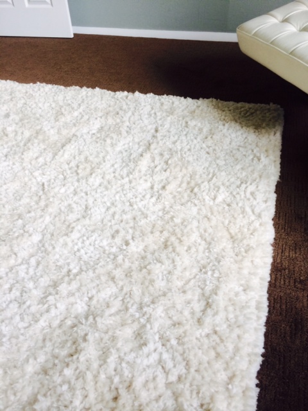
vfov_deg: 60.0
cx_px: 154
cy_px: 206
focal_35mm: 30
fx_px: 356
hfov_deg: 46.8
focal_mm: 4.12
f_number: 2.2
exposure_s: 1/40
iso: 40
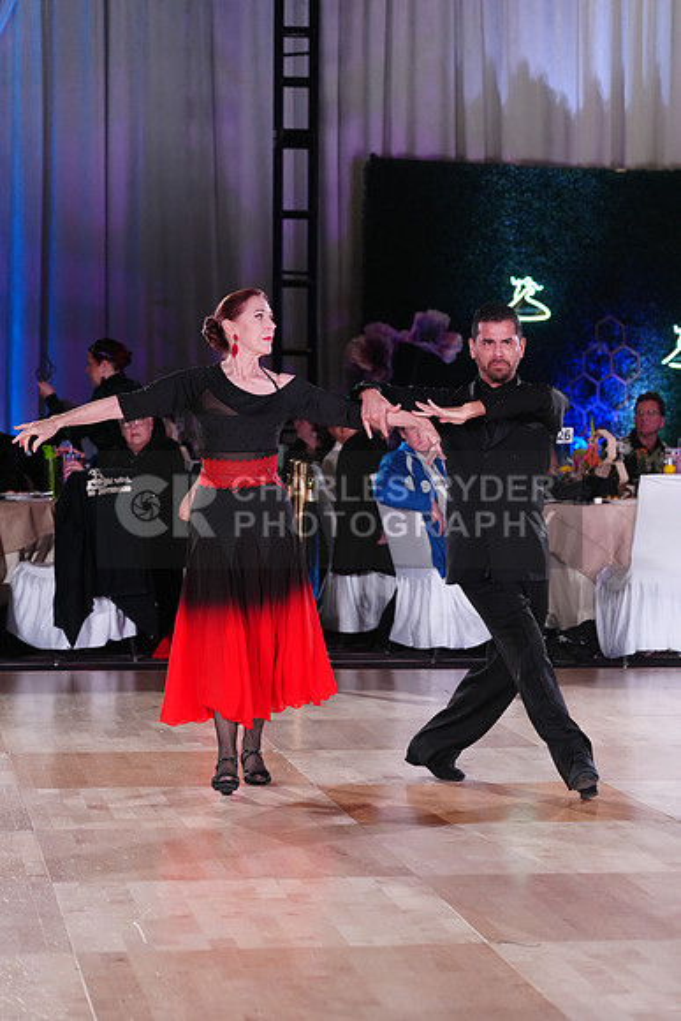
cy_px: 510
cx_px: 340
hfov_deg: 14.0
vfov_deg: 20.8
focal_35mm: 98
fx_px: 2779
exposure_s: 1/400
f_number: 4
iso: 3200
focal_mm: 98
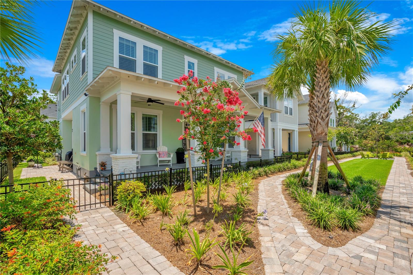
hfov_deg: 96.7
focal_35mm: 16
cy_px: 138
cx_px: 206
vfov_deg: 73.7
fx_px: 184
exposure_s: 1/160
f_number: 10
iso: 100
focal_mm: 16
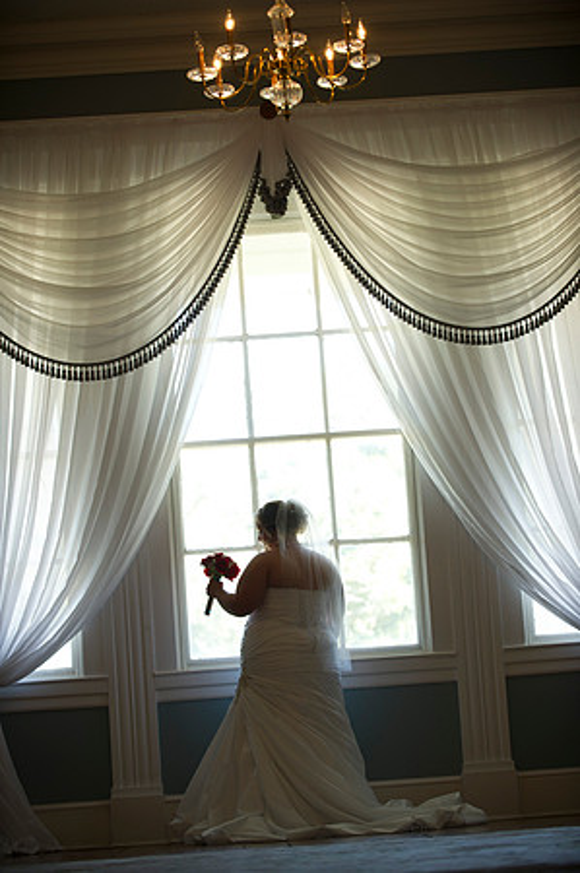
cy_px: 436
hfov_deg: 13.4
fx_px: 2471
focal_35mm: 102
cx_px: 290
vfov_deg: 20.0
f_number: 3.2
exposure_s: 1/80
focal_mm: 102
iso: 400
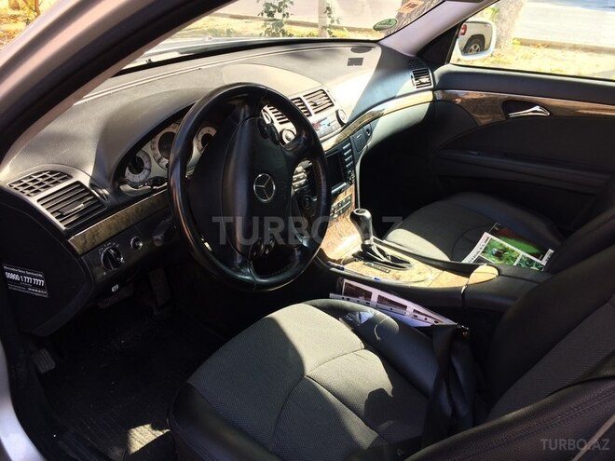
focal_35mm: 29
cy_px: 230
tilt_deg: -30.1
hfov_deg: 61.7
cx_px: 308
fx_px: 515
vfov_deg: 48.2
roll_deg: -3.3
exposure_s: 1/102
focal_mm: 4.15
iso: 32
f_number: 2.2
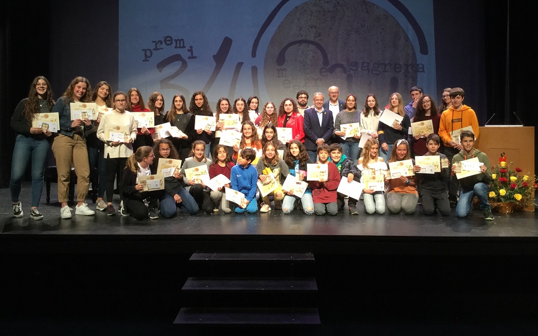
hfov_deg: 58.1
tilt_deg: -2.4
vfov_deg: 38.2
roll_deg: -1.7
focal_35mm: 33
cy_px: 134
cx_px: 270
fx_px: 484
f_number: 2.4
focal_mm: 3.3
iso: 100
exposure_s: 1/33
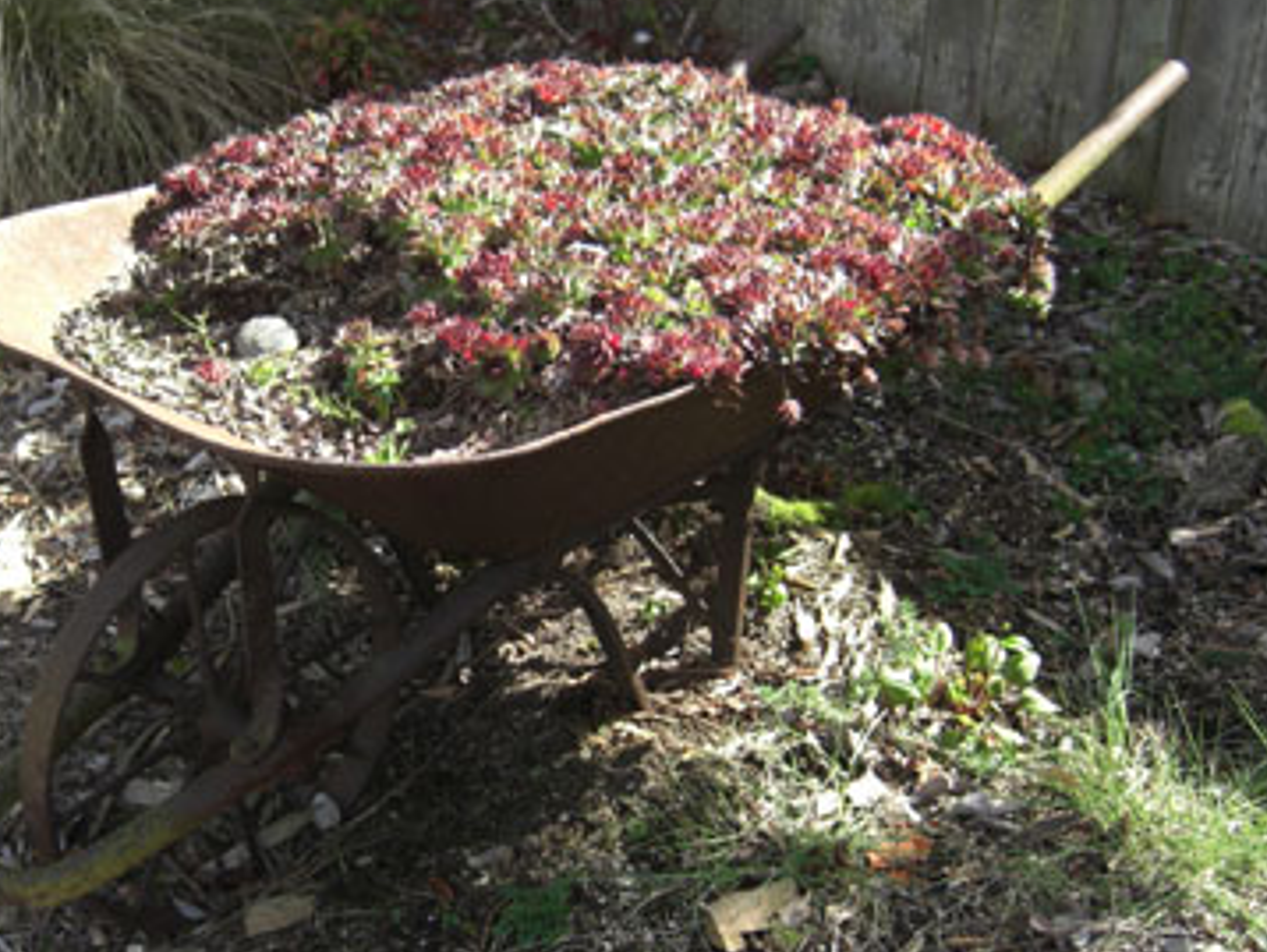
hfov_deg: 35.9
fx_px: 1941
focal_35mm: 53
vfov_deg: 27.5
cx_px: 464
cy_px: 522
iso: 80
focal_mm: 7.9
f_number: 2.8
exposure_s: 1/250
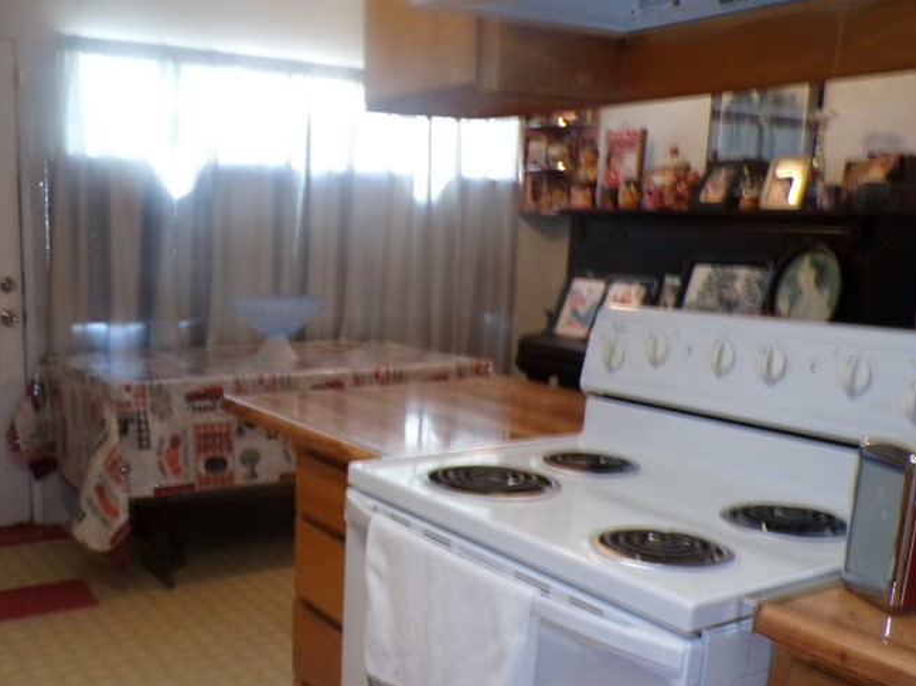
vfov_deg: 37.5
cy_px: 419
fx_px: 1005
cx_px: 337
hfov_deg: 48.5
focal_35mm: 38
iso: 200
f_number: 3
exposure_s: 1/17
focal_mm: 4.3
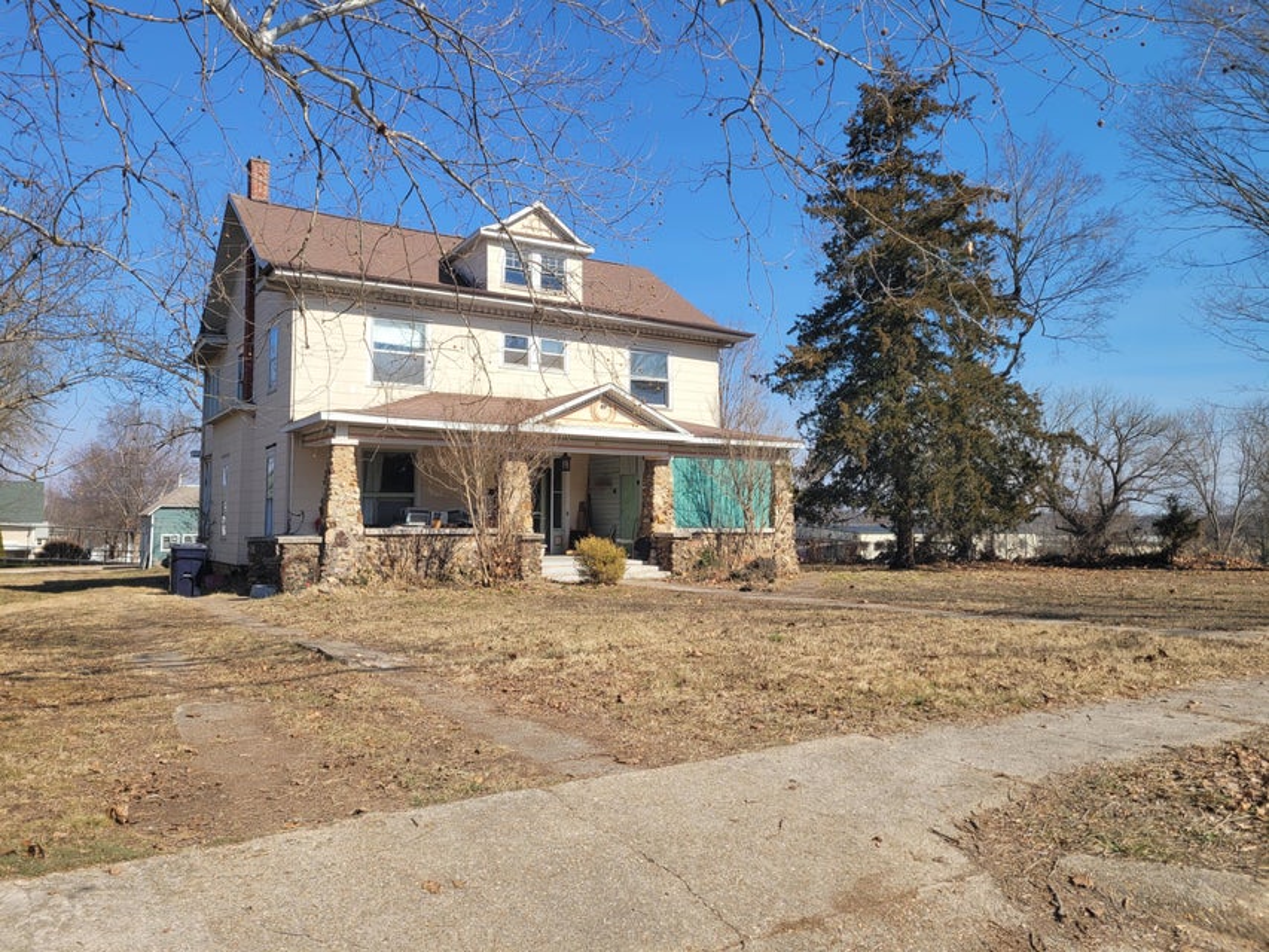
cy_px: 476
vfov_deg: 53.1
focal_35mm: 26
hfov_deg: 67.3
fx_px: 953
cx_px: 634
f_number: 1.8
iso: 40
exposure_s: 1/2296
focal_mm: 5.4
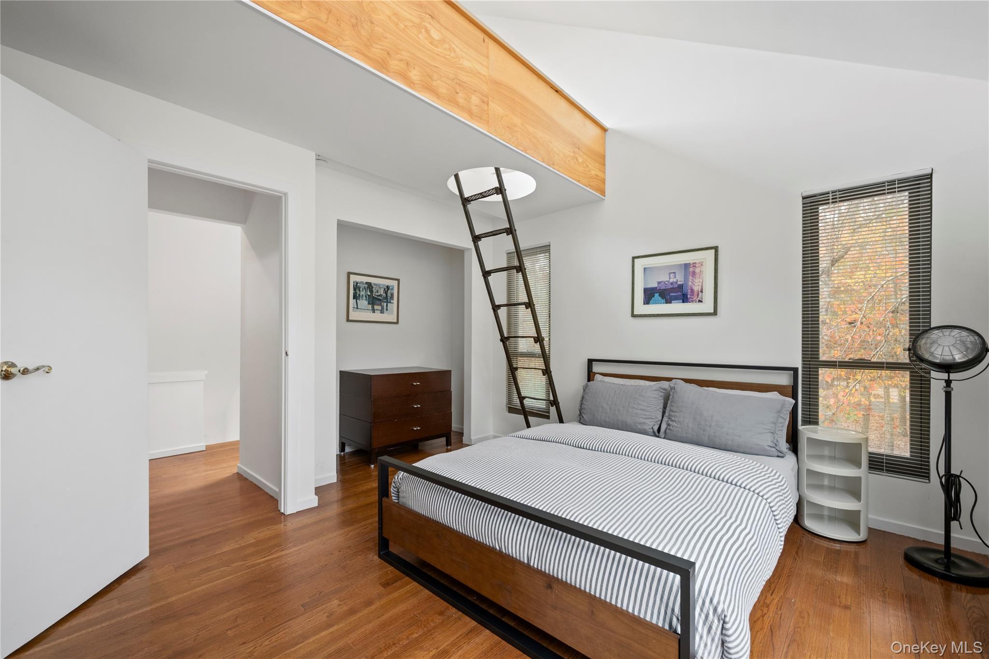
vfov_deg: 77.3
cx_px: 494
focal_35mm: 15
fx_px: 412
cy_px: 330
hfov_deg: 100.4
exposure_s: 1/15
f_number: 8
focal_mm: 15
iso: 400
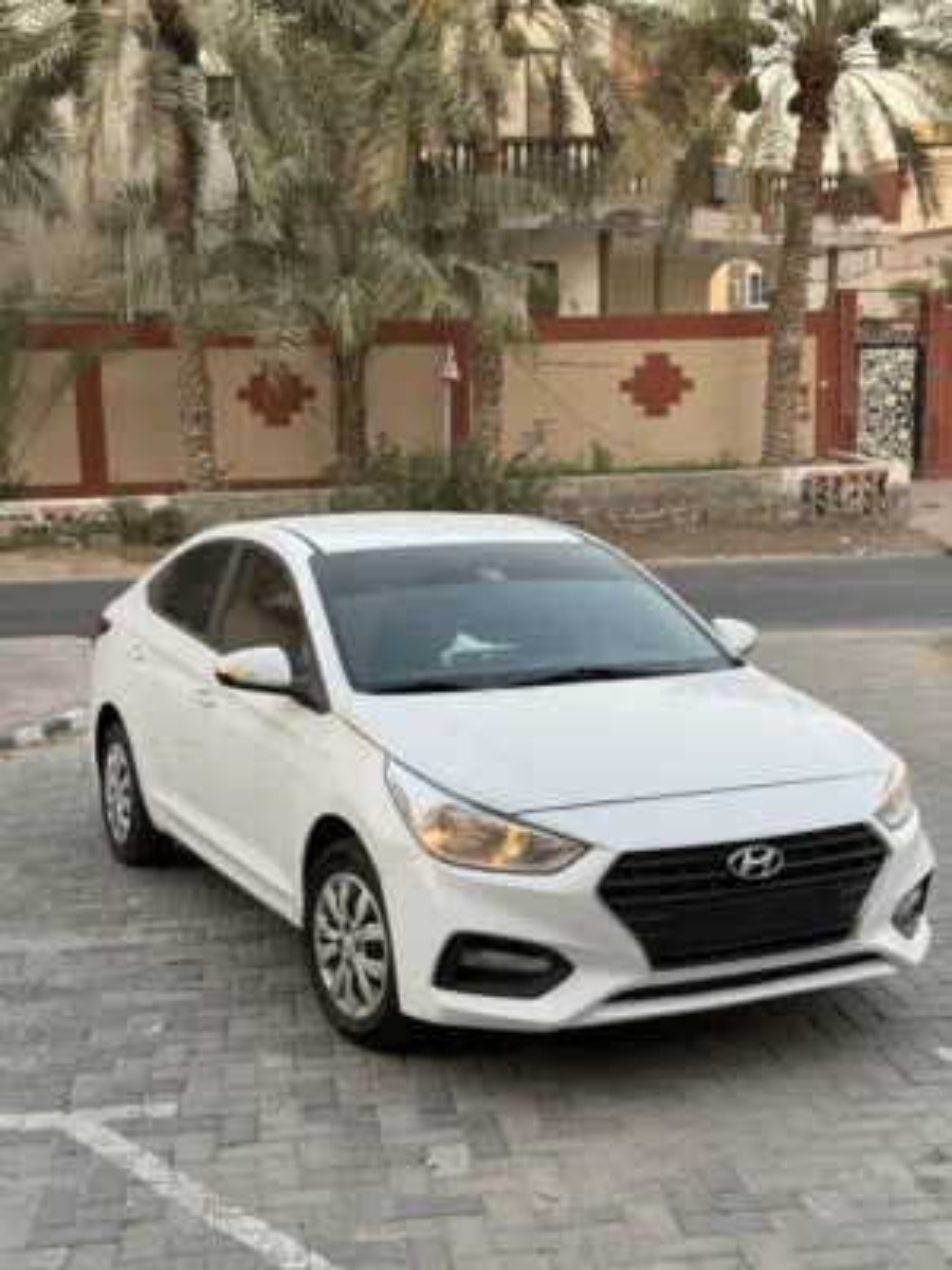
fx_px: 1760
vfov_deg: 39.7
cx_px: 476
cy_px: 635
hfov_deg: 30.3
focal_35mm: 48
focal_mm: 6.76
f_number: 1.78
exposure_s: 1/121
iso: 64
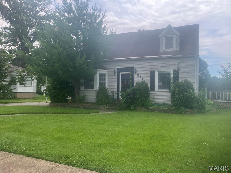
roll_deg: -1.3
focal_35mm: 28
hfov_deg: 63.4
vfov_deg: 49.7
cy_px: 86
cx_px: 116
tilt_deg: +1.2
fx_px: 187
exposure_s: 1/771
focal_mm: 3.99
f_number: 1.8
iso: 32
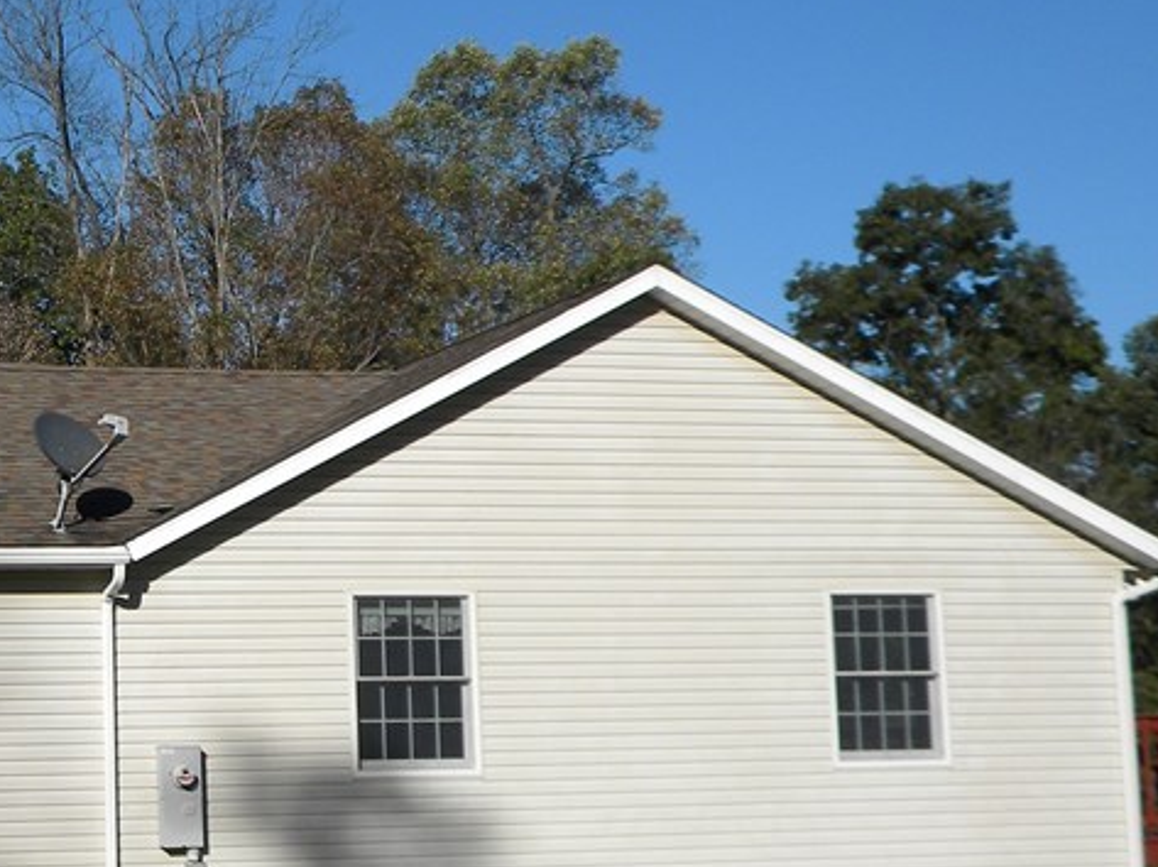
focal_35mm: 78
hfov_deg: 23.9
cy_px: 480
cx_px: -12
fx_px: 2607
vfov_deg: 18.9
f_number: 7.4
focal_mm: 6.4
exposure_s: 1/342
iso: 80
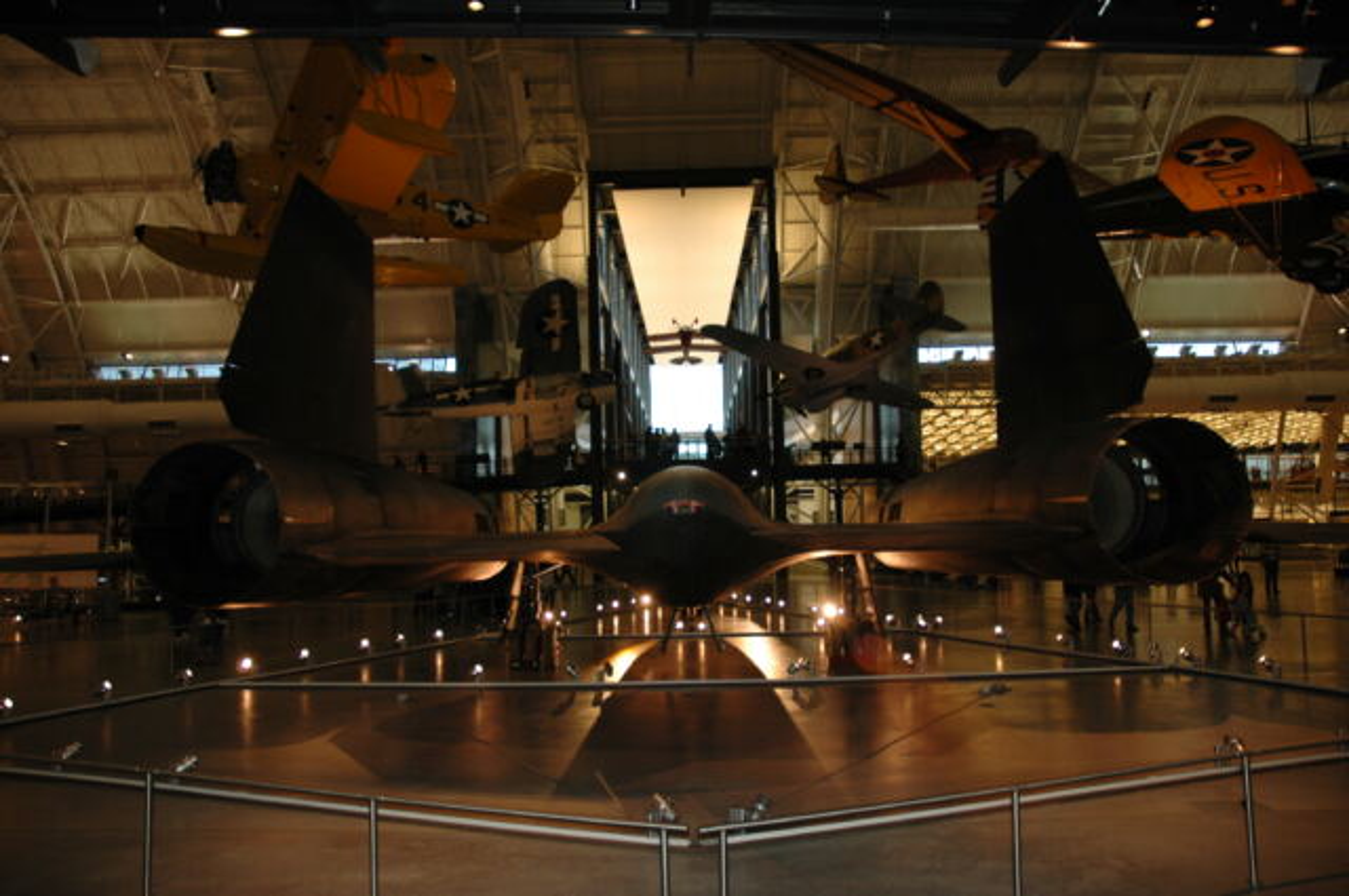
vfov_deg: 47.8
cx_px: 674
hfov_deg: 67.4
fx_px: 1010
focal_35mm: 27
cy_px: 448
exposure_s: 1/50
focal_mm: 18
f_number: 3.5
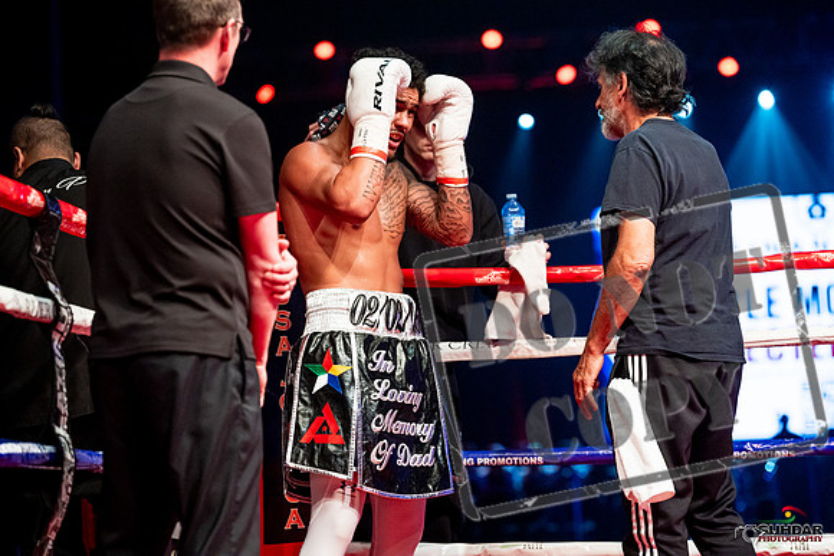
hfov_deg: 21.9
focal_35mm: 93
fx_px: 2155
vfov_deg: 14.7
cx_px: 417
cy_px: 278
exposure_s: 1/1000
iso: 4000
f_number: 2.8
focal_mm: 93
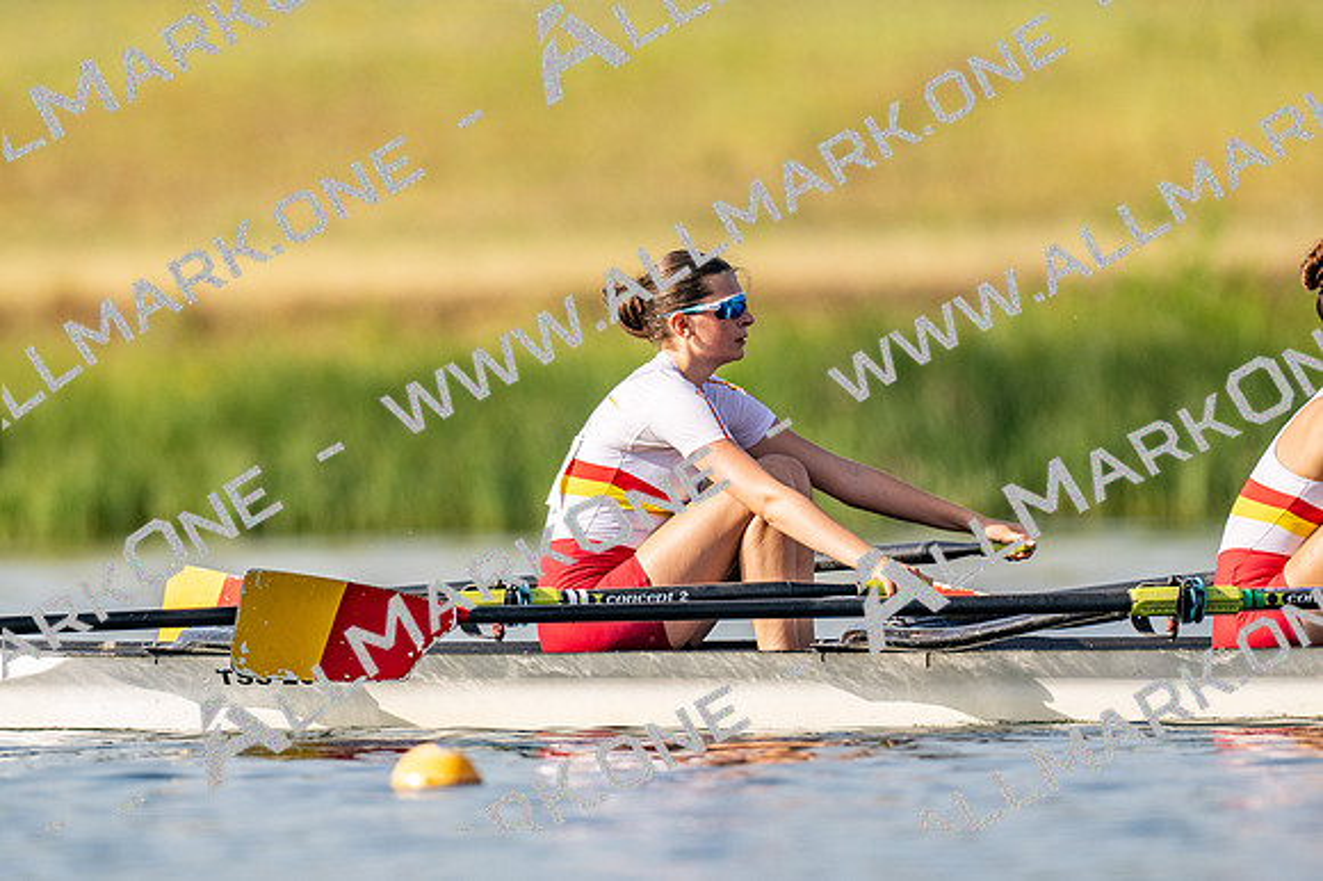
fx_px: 33055
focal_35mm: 900
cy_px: 440
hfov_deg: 2.3
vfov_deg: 1.5
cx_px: 662
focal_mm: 600
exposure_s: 1/2500
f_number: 4
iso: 160
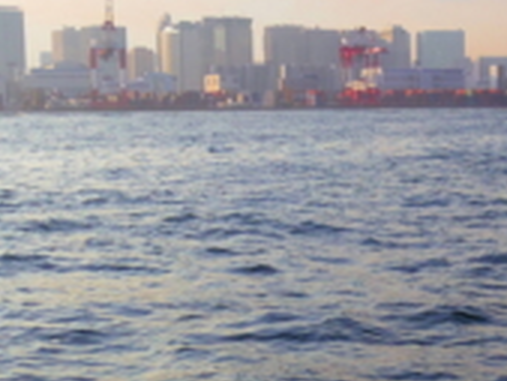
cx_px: 453
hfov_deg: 21.1
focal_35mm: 91
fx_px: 1334
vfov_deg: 16.2
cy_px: 240
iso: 200
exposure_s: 1/1000
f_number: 4.5
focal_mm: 7
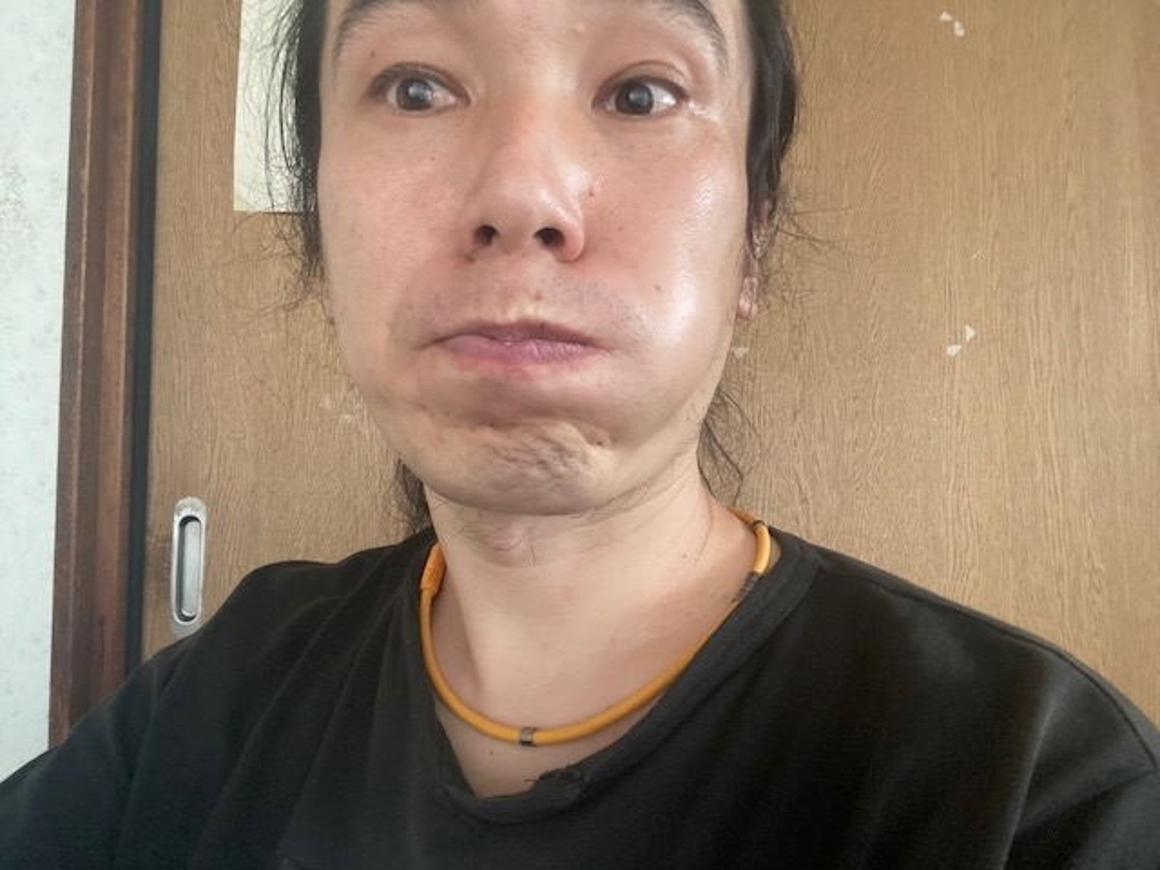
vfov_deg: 58.9
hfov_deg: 73.9
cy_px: 435
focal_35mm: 23
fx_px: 771
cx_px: 580
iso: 400
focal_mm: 2.71
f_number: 2.2
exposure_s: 1/33
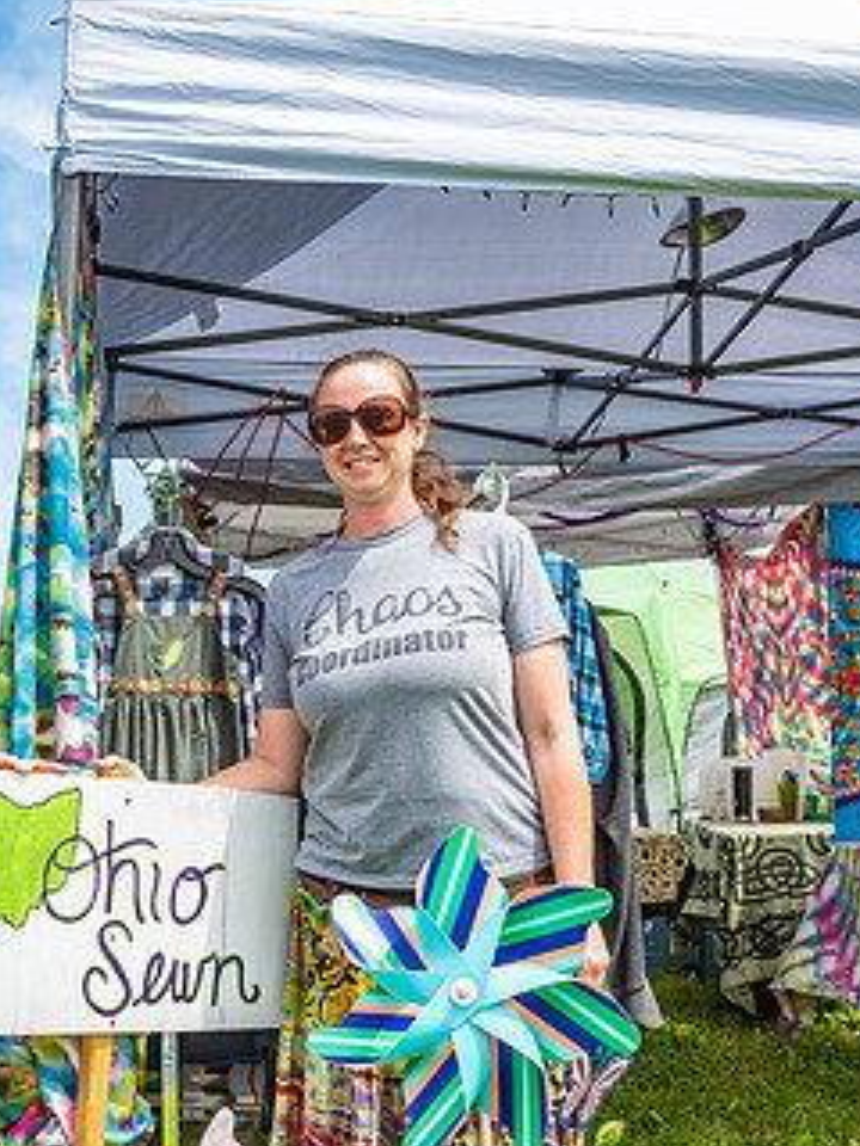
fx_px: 2021
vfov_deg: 31.6
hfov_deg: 24.0
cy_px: 671
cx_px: 405
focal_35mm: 61
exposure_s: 1/320
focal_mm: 35
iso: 100
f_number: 5.6
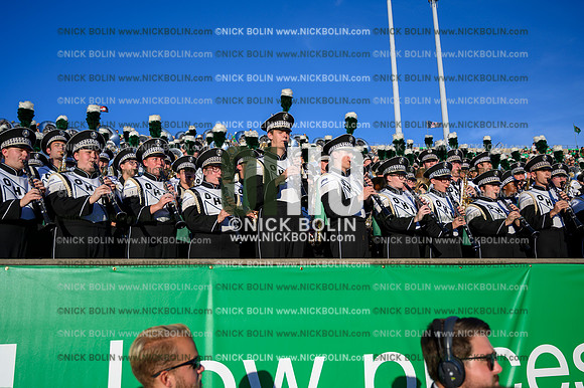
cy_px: 194
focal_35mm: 32
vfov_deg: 41.7
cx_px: 292
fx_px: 511
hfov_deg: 59.5
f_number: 4
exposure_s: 1/1000
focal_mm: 31.5
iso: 125
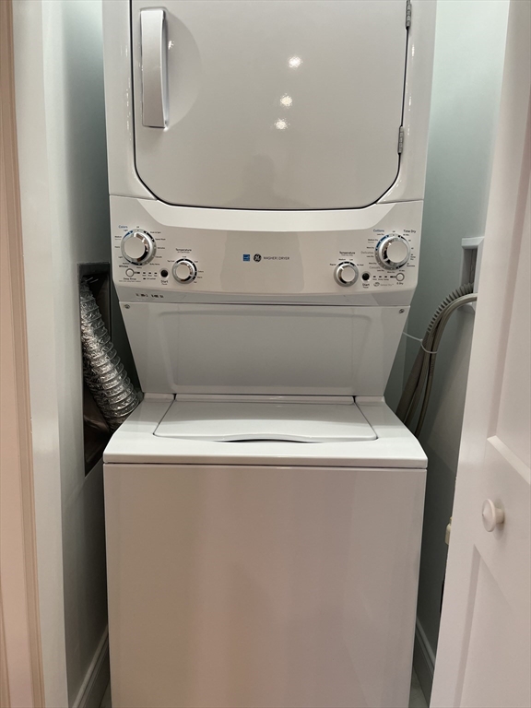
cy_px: 354
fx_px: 532
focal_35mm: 26
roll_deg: -1.9
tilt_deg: -10.4
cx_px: 266
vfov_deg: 67.3
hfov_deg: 53.1
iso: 125
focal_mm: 5.1
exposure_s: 1/120
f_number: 1.6
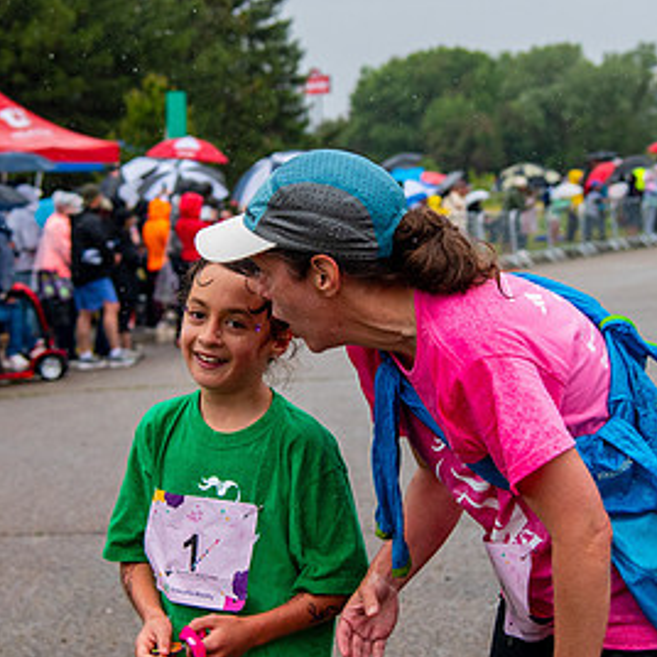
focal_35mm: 98
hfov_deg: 17.7
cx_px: 267
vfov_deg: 17.7
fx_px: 2104
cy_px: 271
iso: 1600
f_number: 4
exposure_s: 1/2500
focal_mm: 44
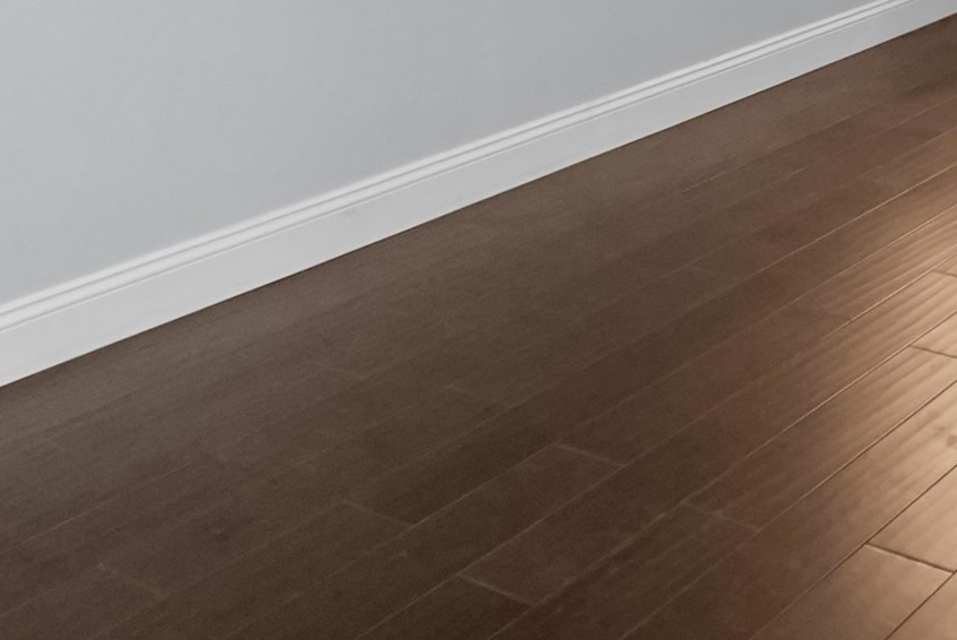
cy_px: -379
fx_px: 1543
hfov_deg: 30.1
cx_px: 1106
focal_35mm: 58
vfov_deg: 19.6
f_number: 9
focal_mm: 16
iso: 4000
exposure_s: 1/15
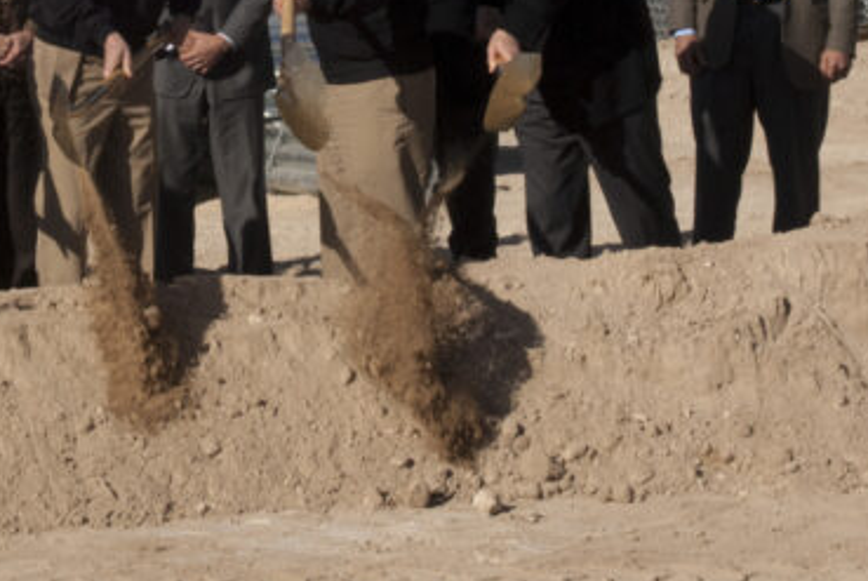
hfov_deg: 16.2
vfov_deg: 10.9
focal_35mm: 125
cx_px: 113
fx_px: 3017
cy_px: -36
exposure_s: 1/250
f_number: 16
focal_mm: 30
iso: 250
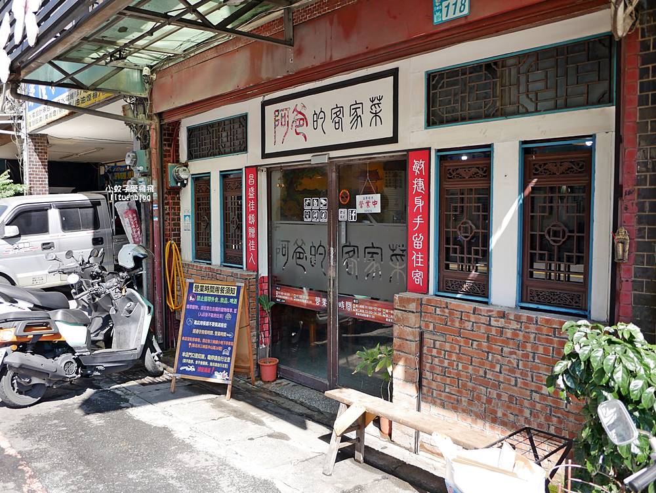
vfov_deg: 49.8
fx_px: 531
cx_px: 328
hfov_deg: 63.4
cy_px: 246
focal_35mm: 28
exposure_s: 1/640
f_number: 2.8
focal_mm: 14
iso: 200
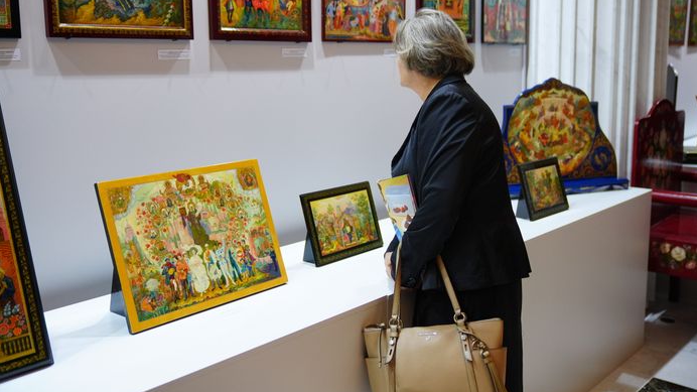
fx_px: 665
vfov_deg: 32.8
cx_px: 350
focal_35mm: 36
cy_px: 168
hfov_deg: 55.3
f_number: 2.8
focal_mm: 34
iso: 1600
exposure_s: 1/640
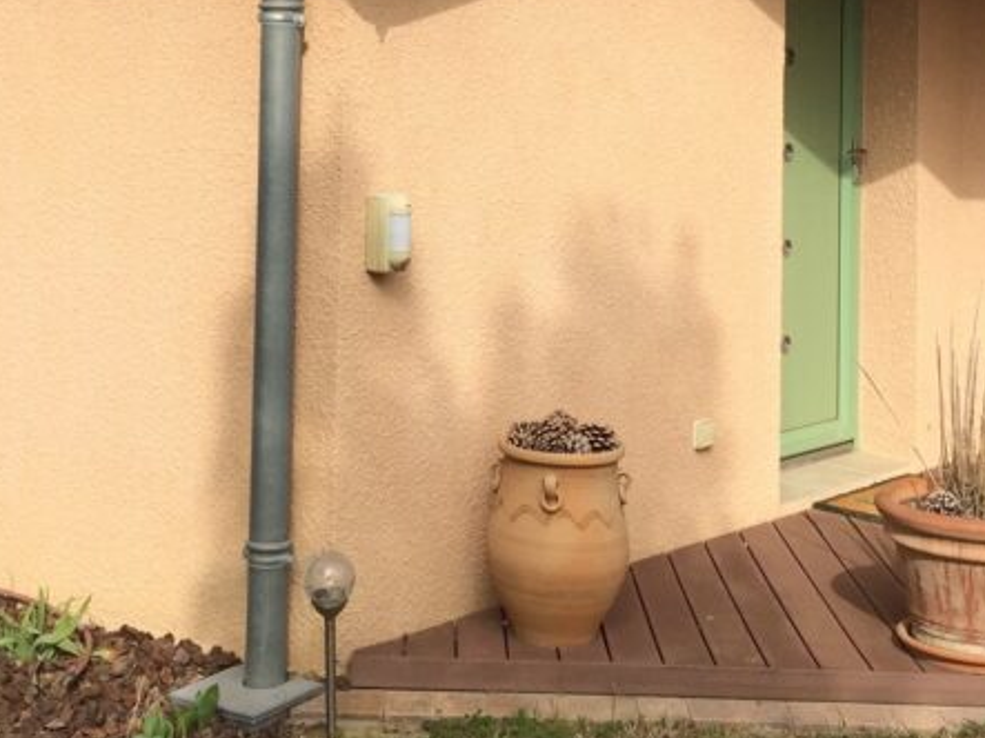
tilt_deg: +1.9
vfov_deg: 20.9
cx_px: 447
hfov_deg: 29.0
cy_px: -64
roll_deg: -1.6
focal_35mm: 67
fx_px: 1906
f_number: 2.2
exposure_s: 1/1325
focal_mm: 4.15
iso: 32
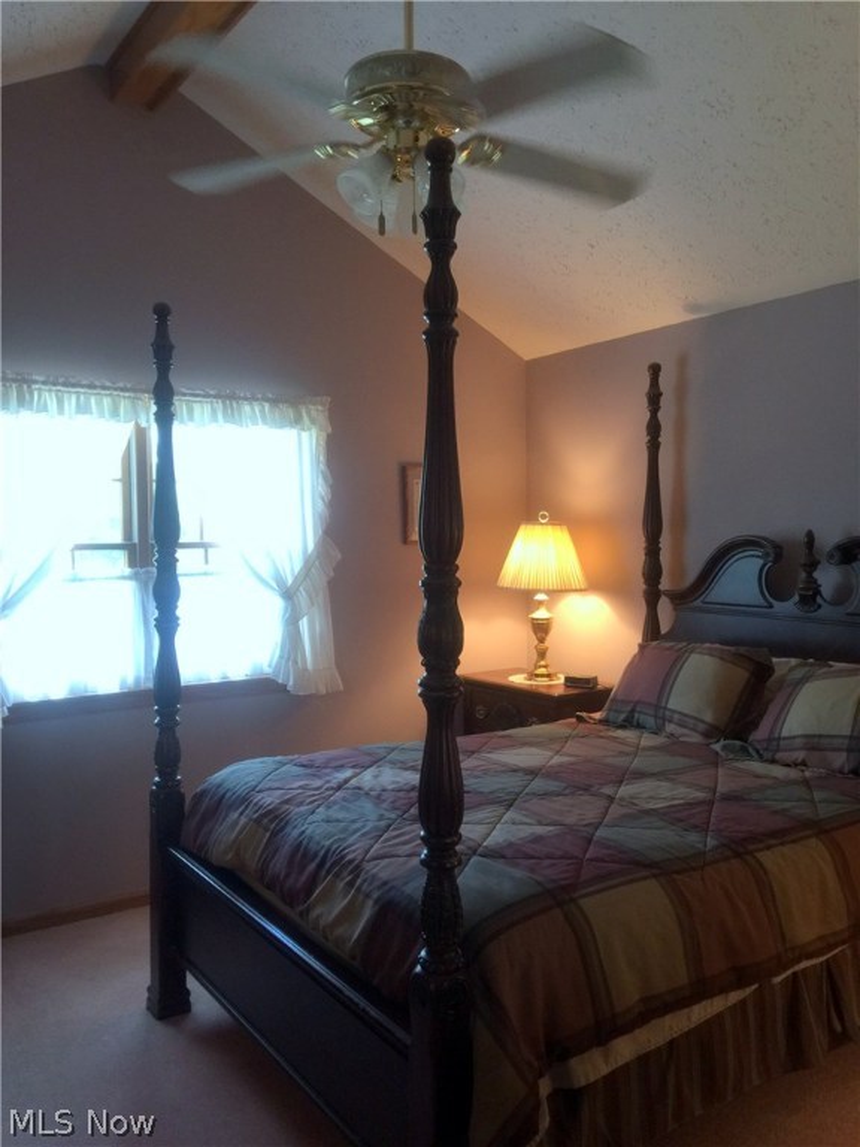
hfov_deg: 48.2
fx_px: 961
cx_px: 430
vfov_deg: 61.7
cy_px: 574
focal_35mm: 29
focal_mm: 4.15
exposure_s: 1/15
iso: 50
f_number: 2.2
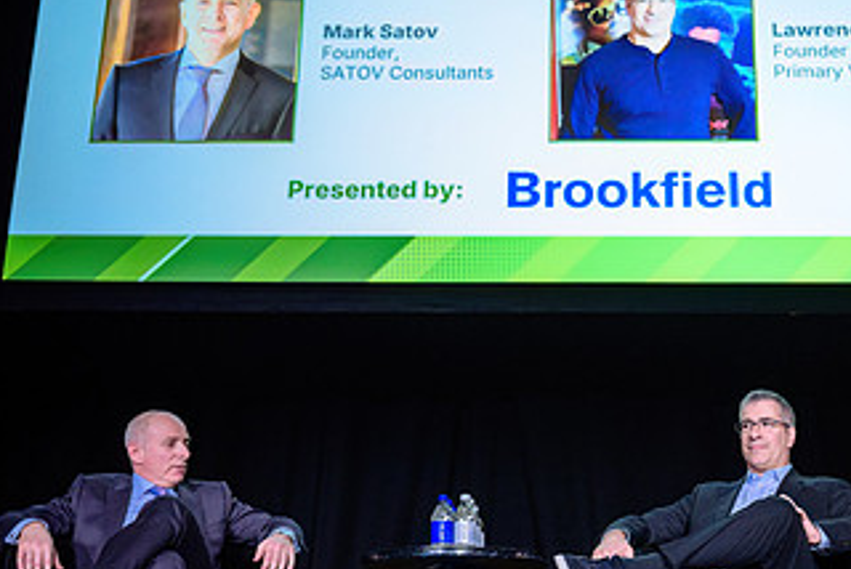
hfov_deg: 40.1
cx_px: 522
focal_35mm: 49
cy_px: 368
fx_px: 1159
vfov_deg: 27.5
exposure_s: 1/100
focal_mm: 24
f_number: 2.8
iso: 1600
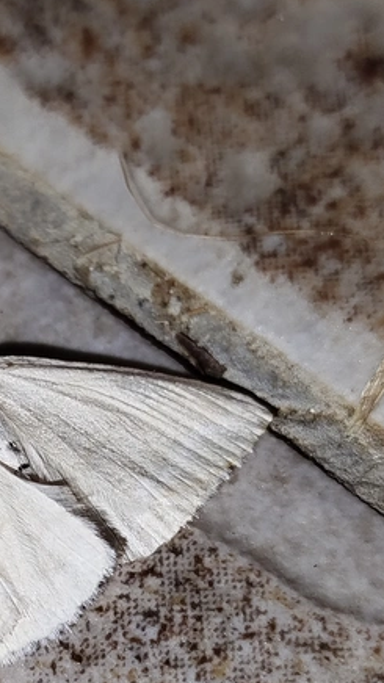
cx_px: 25
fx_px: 1449
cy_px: 472
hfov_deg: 14.9
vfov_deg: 26.3
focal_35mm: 80
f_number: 1.7
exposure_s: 1/50
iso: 80
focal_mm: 5.31
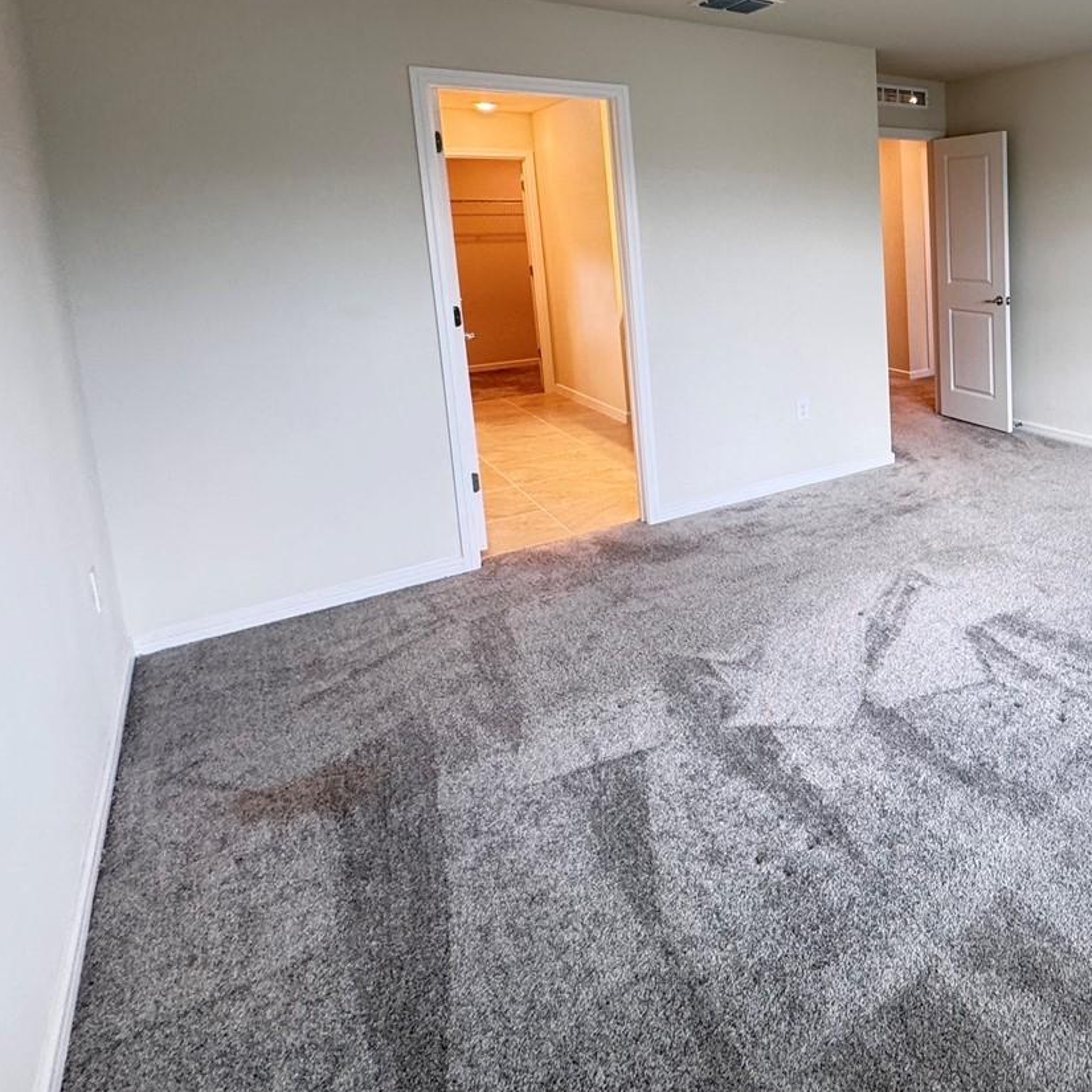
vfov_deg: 62.8
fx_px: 857
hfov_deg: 55.1
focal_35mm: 24
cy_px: 332
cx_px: 1013
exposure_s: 1/60
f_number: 2.2
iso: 200
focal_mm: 2.22
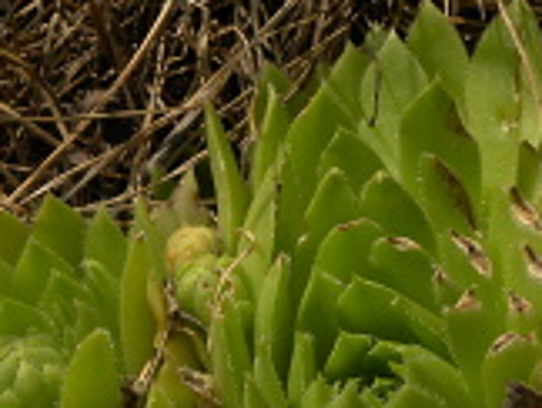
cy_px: 365
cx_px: 261
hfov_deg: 12.8
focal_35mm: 154
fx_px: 2415
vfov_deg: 9.6
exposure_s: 1/640
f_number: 6.3
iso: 64
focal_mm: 9.2
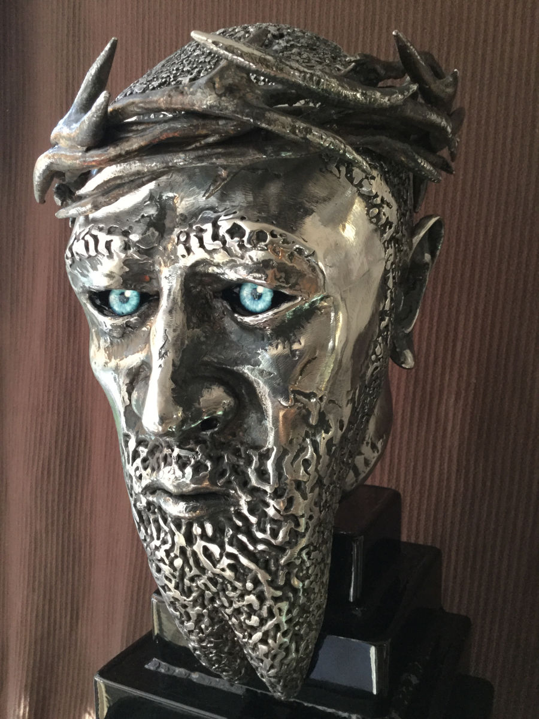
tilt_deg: -10.4
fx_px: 644
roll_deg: +0.7
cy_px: 360
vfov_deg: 58.4
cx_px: 270
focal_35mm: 31
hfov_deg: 45.4
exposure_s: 1/33
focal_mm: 3.3
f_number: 2.4
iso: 160
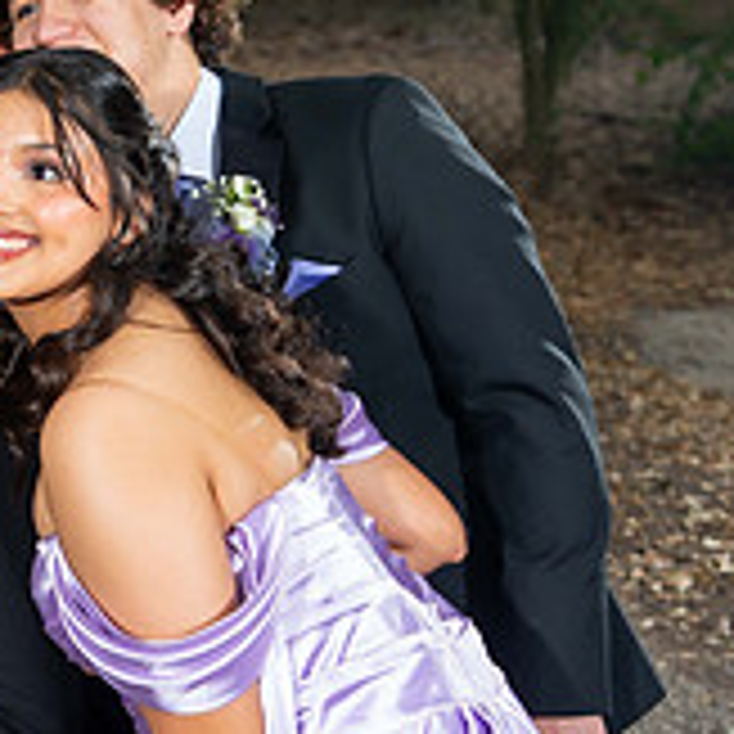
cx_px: -419
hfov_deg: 15.0
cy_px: 403
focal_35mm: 106
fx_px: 2543
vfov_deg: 16.4
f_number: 3.2
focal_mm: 35
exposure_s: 1/200
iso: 200
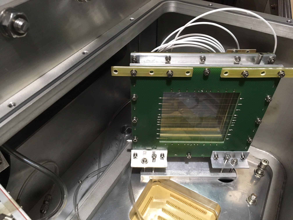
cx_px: 146
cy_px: 110
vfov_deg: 48.2
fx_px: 245
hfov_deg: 61.7
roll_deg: -0.6
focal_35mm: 29
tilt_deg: -43.1
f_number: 2.2
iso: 200
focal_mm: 4.15
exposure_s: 1/25
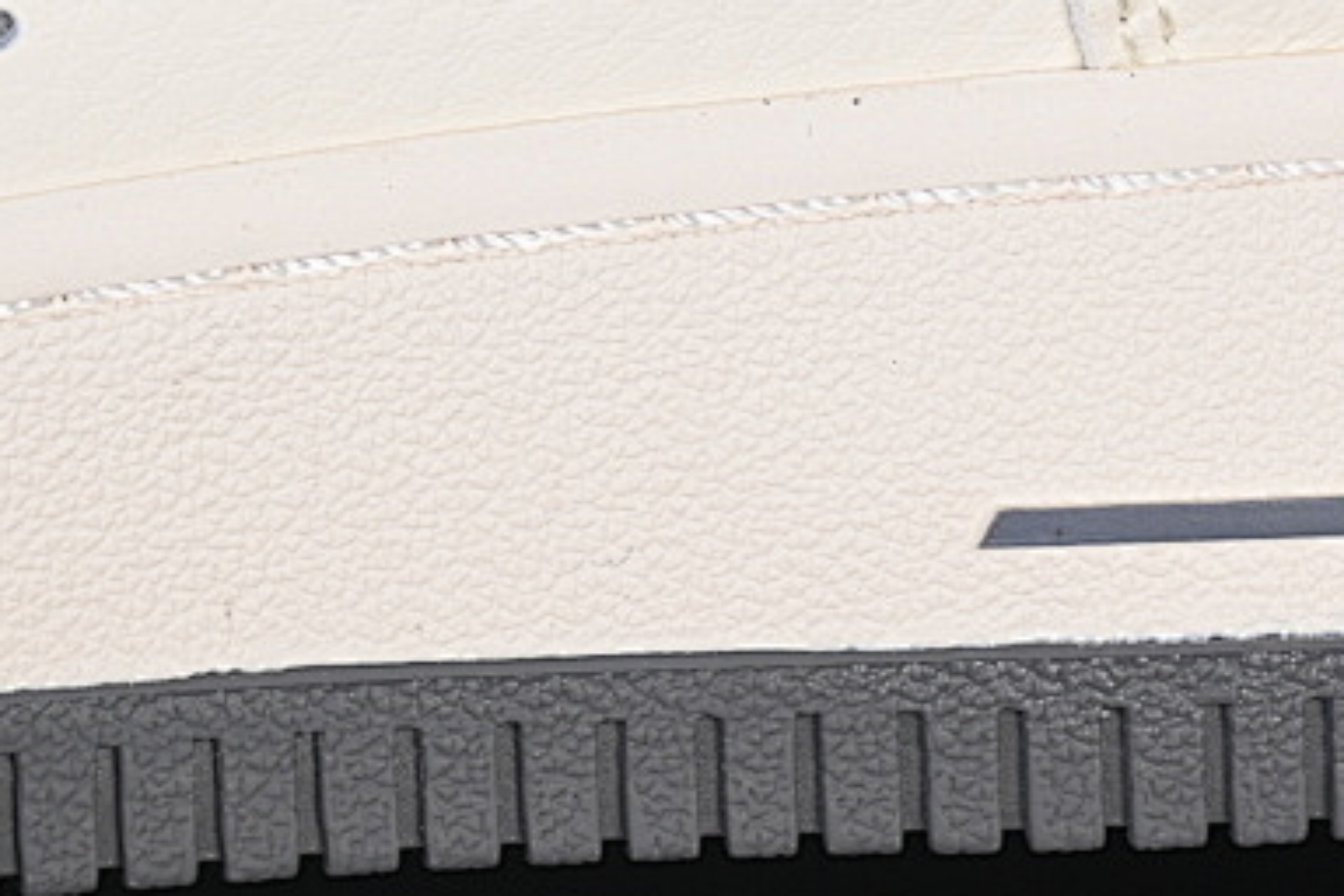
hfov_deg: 9.7
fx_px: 7877
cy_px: -284
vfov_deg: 6.5
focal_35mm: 211
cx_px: 480
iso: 160
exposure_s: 1/60
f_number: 7.1
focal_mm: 50
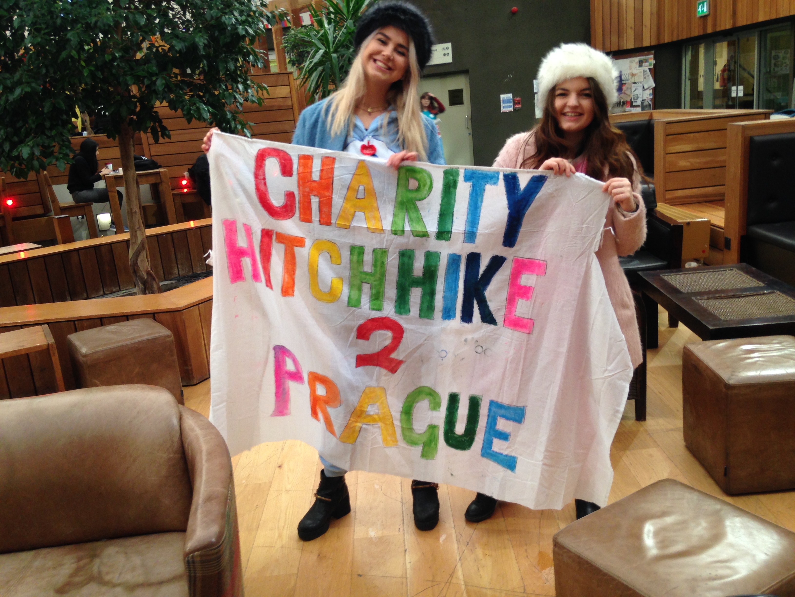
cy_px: 298
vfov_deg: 42.9
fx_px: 758
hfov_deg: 55.4
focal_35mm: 33
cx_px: 398
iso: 80
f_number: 2.4
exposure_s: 1/20
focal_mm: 4.12
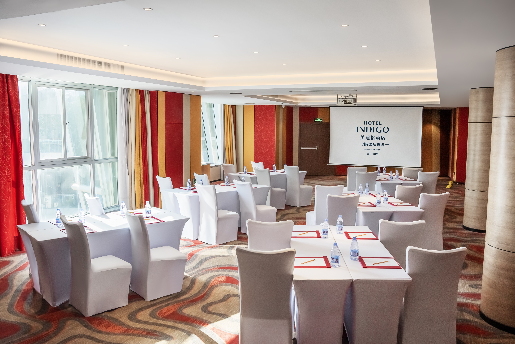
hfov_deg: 60.9
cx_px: 258
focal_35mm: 31
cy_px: 172
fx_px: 438
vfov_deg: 42.9
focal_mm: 30.6
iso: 500
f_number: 5.6
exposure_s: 1/320
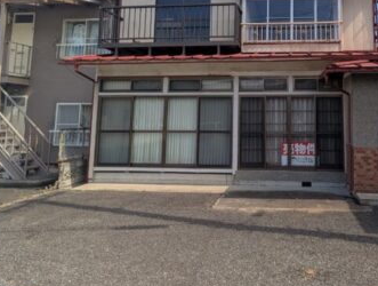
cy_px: 84
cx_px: 267
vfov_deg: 53.4
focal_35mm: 25
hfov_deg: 66.4
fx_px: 274
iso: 50
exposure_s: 1/3247
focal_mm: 2.02
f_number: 1.7
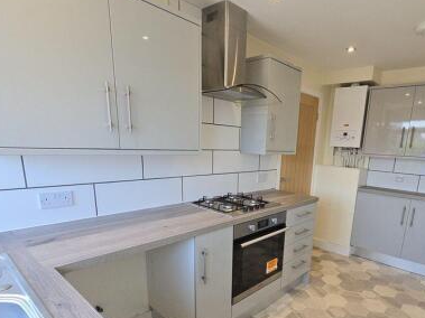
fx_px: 245
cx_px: 263
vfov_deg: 64.2
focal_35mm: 20
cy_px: 212
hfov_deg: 80.4
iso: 80
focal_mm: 2.2
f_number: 2.2
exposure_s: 1/100
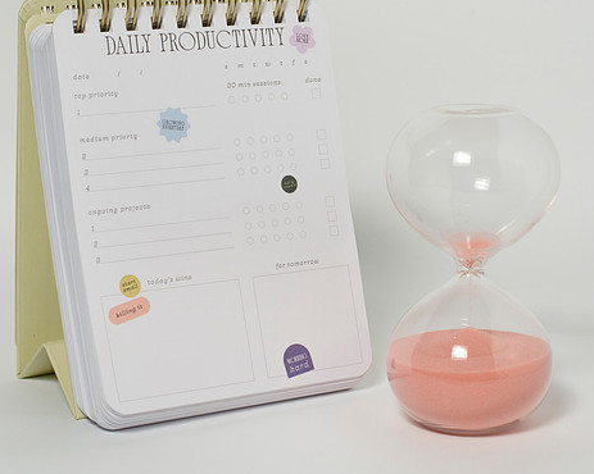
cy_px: 229
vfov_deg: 17.5
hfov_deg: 21.7
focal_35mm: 88
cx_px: 293
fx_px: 1546
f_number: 9
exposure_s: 1/200
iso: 200
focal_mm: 50
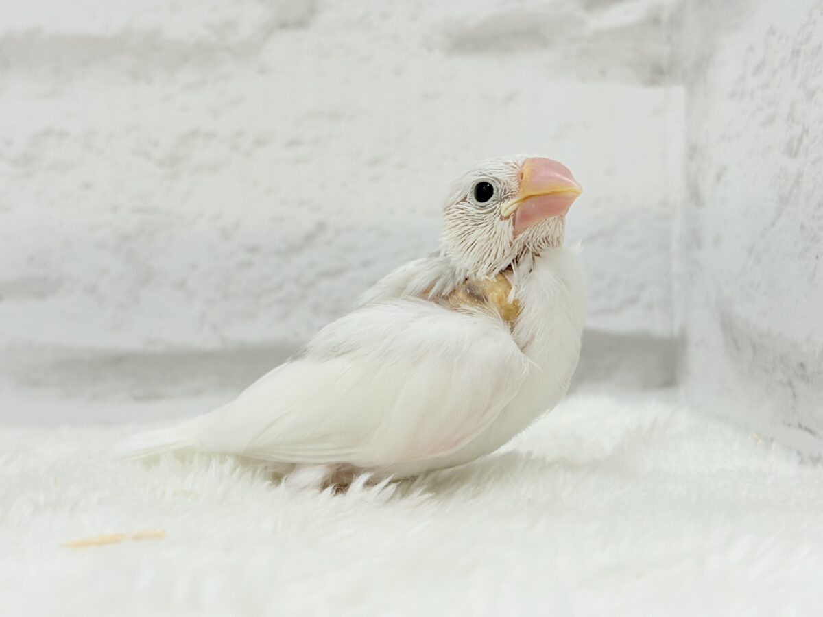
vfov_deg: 28.0
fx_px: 1236
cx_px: 412
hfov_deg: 36.8
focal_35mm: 52
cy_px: 308
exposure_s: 1/100
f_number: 1.6
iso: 50
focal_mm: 5.96
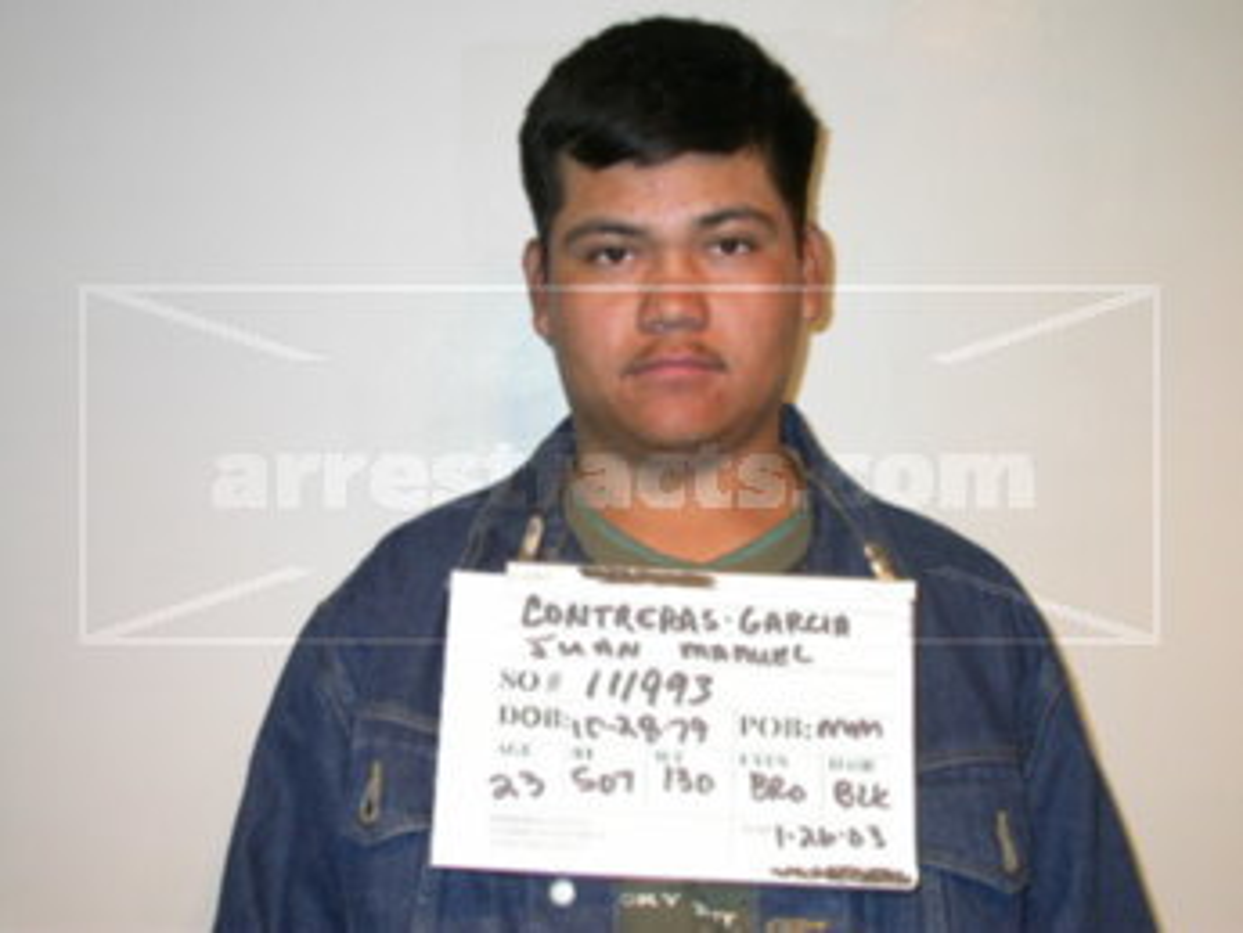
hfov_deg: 34.9
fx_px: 1976
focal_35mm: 55
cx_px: 622
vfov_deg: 26.6
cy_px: 466
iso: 100
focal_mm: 11.5
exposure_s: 1/60.3
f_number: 3
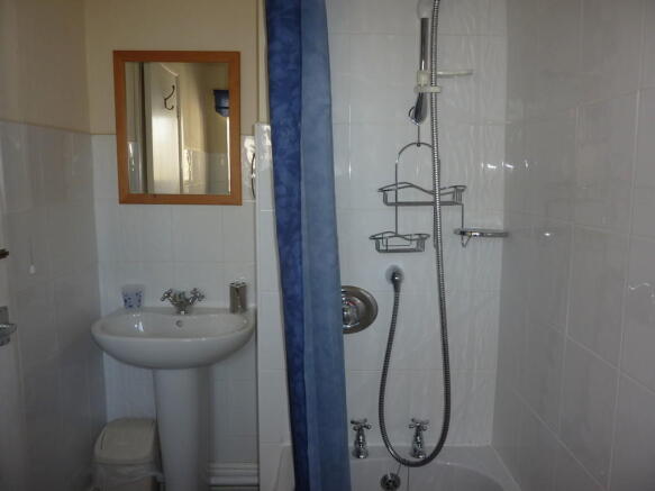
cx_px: 328
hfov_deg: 69.4
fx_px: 473
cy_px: 246
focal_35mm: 25
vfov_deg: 54.9
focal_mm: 4.1
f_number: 3.3
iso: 100
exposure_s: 1/30
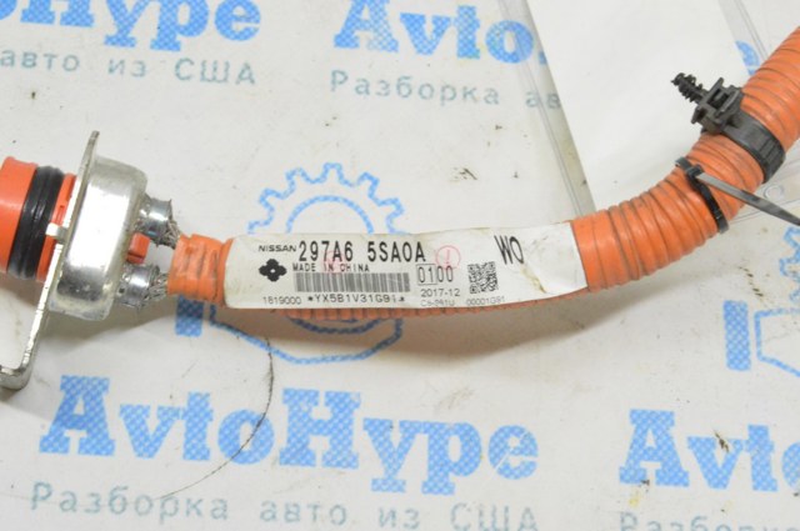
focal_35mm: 63
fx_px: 1398
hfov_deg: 31.9
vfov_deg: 21.5
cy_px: 266
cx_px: 400
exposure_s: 1/20
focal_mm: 42
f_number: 20
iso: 6400
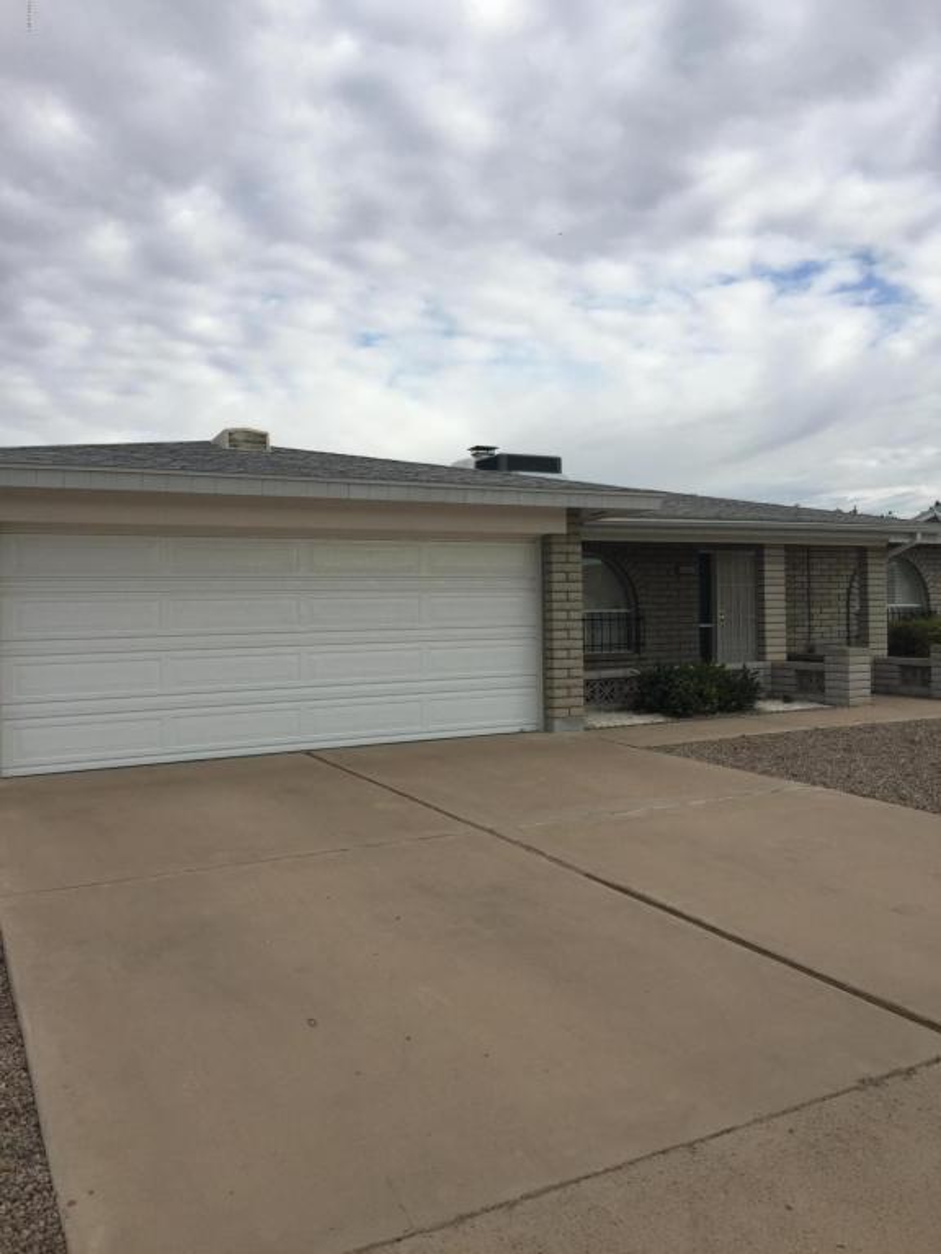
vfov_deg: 61.7
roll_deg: -0.2
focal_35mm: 29
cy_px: 627
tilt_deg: -0.1
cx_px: 470
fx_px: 1051
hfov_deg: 48.2
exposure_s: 1/1464
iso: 32
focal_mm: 4.15
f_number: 2.2
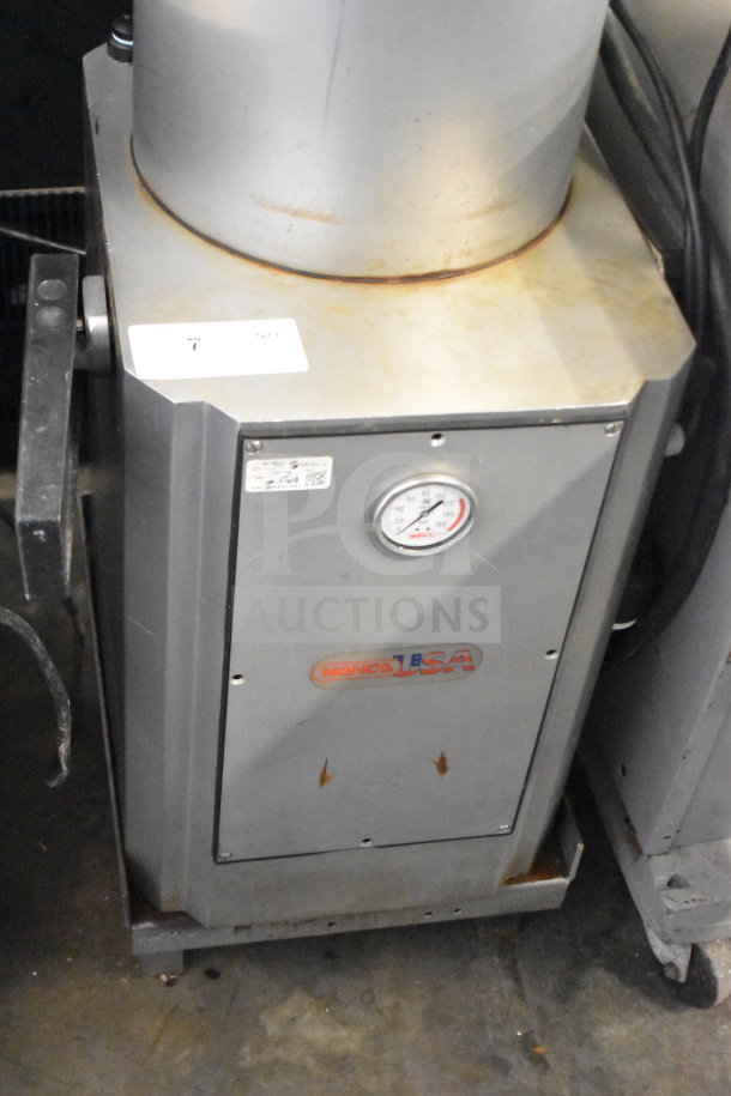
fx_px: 1645
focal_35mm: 54
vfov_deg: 36.9
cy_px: 548
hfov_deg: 25.1
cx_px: 366
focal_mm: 36
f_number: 4.8
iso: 16000
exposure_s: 1/60
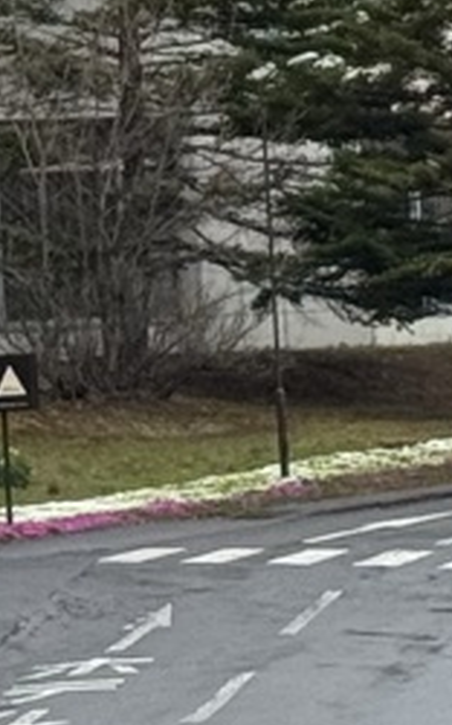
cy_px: -690
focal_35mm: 326
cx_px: -61
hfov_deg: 4.0
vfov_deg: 6.3
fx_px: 6433
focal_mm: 6.76
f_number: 1.78
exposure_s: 1/2833
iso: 64
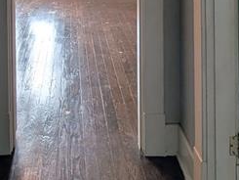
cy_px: -84
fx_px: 345
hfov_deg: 37.3
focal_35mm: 50
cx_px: 60
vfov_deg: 23.7
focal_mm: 2.02
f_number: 1.7
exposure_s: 1/60
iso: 67
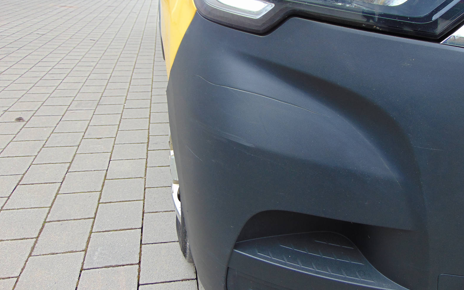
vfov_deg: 46.0
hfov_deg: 68.4
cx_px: 236
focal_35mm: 27
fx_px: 341
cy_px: 146
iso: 80
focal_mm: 4.5
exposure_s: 1/500
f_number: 3
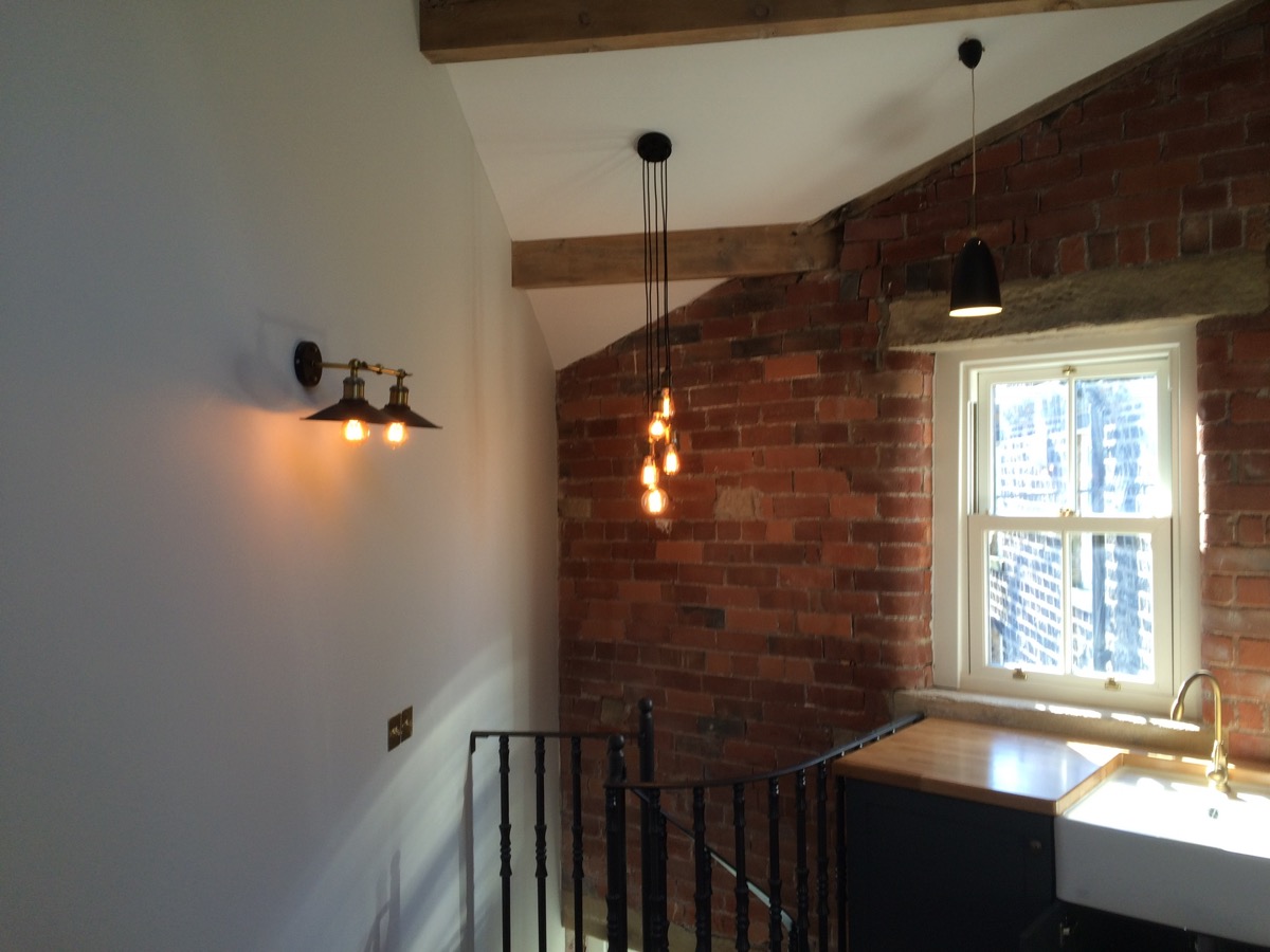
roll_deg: +1.2
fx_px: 1064
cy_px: 476
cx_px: 635
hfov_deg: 61.7
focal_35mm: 29
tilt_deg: -1.5
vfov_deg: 48.2
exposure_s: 1/50
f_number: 2.2
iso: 32
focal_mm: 4.15
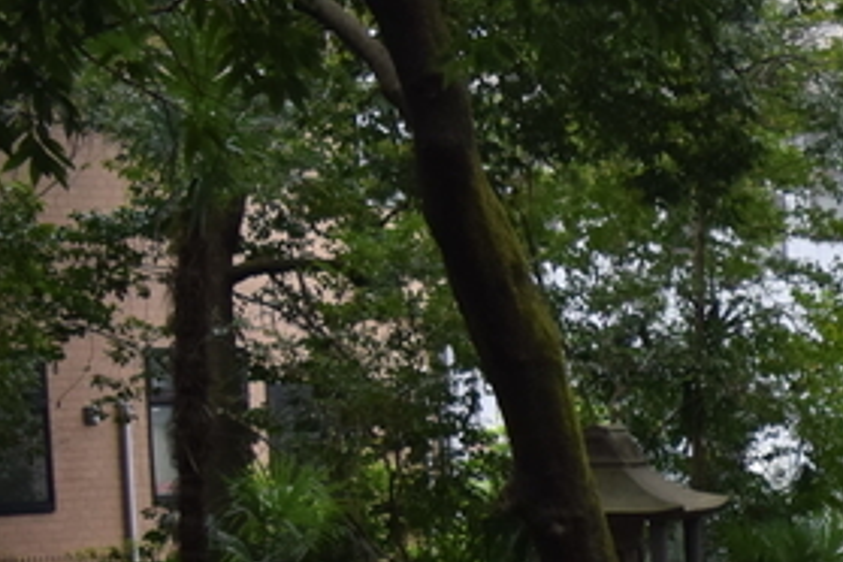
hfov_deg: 12.7
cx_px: 1683
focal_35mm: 142
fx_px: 3325
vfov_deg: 9.4
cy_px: 840
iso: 800
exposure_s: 1/500
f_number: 3.8
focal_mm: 22
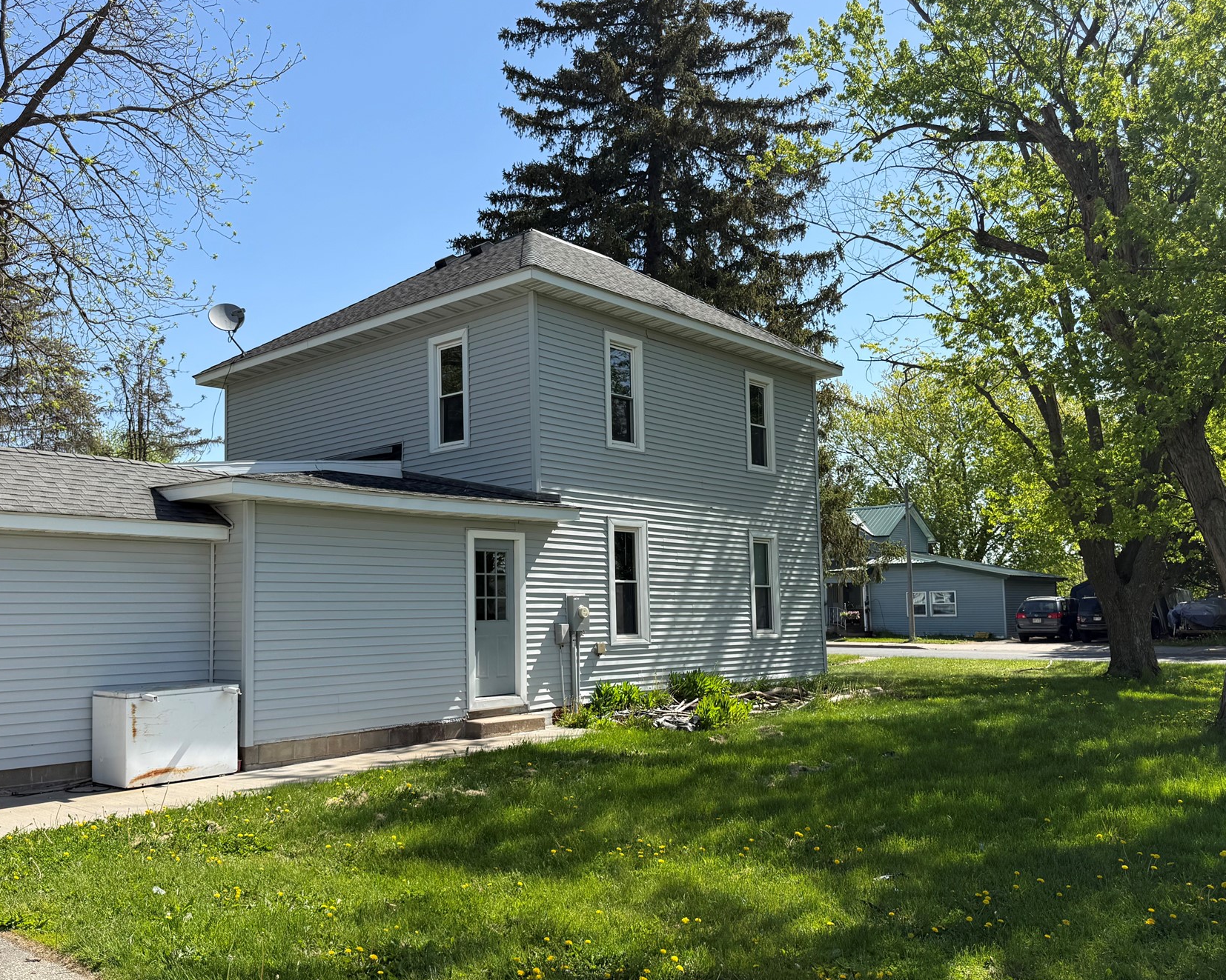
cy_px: 524
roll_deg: -0.1
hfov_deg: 60.4
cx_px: 597
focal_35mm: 29
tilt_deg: +5.2
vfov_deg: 49.9
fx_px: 1052
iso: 80
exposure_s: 1/3021
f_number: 1.78
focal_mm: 6.76
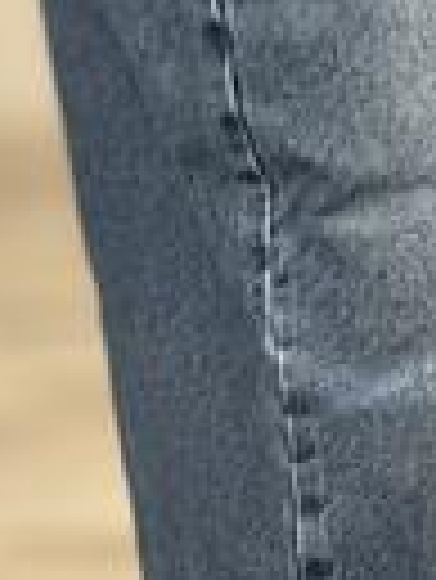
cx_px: 225
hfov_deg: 6.0
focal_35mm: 247
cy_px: -155
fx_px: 4141
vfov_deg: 7.9
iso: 125
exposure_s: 1/33
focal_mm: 9
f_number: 2.8
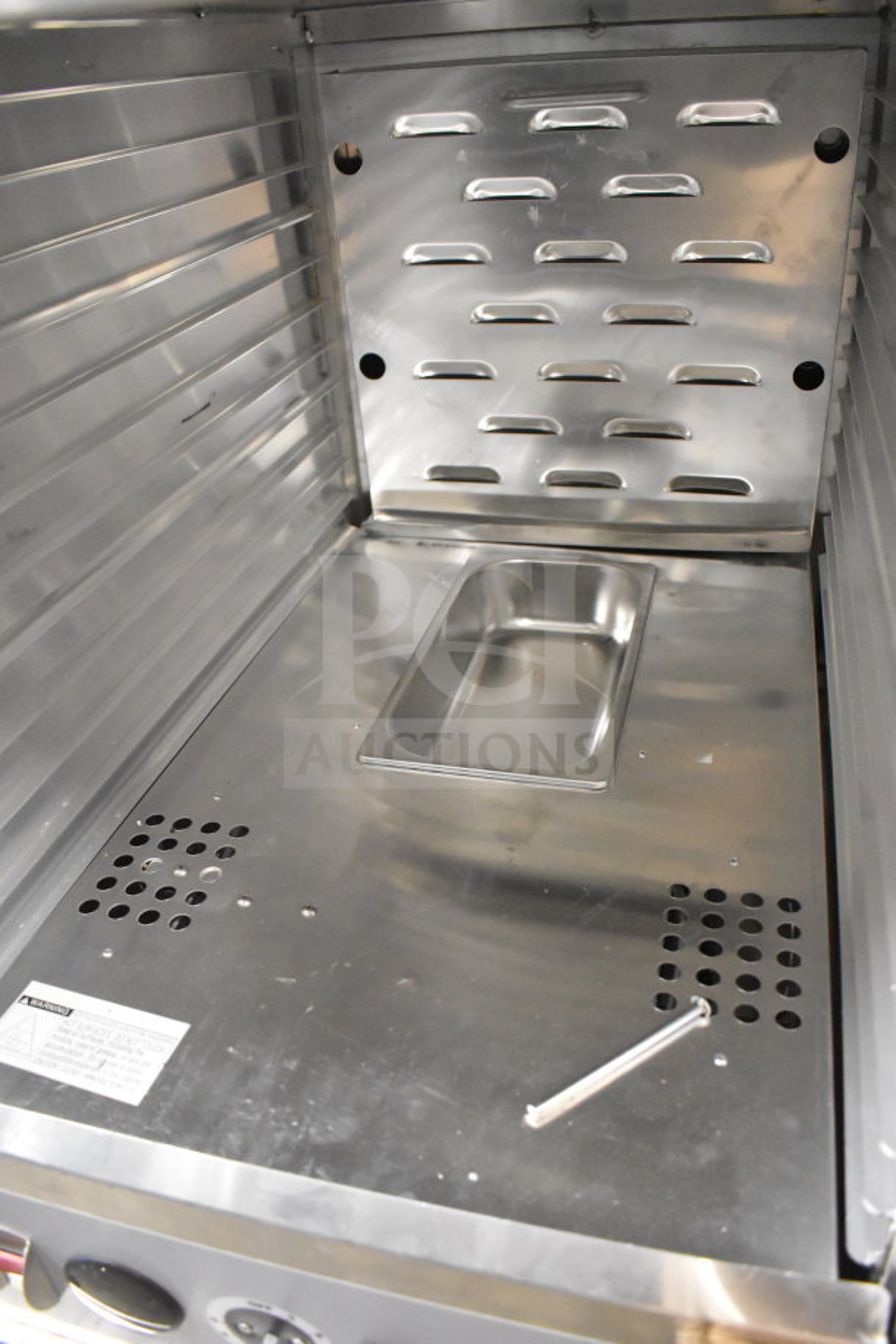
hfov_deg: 47.9
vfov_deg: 67.4
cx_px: 448
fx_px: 1008
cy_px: 672
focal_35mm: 27
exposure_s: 1/30
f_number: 3.5
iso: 7200
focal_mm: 18
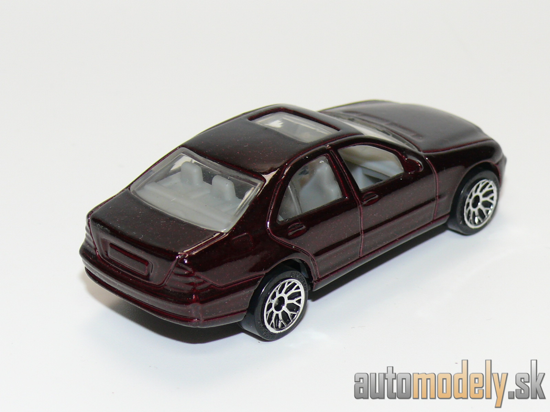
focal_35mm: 110
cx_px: 275
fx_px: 1748
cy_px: 206
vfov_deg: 13.5
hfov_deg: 17.9
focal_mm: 14
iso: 100
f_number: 4
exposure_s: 1/30
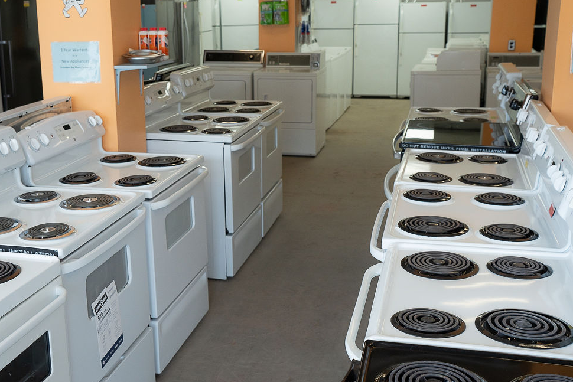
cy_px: 182
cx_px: 224
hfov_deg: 41.7
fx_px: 748
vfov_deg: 28.7
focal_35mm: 47
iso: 500
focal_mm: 38
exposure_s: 1/250
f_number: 6.3
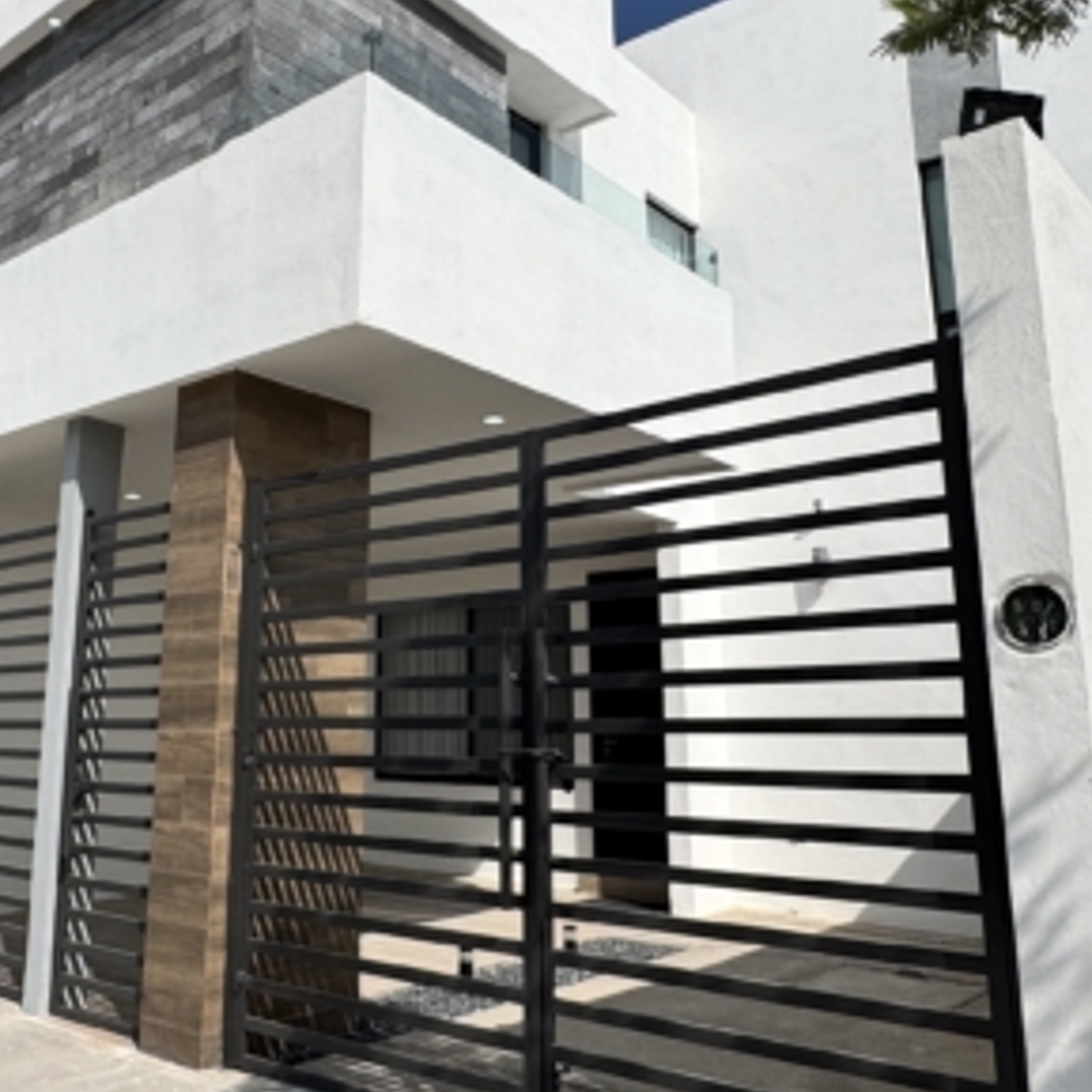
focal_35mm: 25
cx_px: 359
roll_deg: -0.5
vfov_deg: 62.8
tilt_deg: +12.9
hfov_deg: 61.3
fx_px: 892
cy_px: 487
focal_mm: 2.22
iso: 40
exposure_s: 1/4367
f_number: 2.2
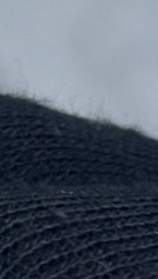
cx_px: 455
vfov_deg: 5.8
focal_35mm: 359
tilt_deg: -27.1
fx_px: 2667
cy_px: 671
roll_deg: +2.6
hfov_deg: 3.3
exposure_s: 1/84
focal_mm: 5.96
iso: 25
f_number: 1.6
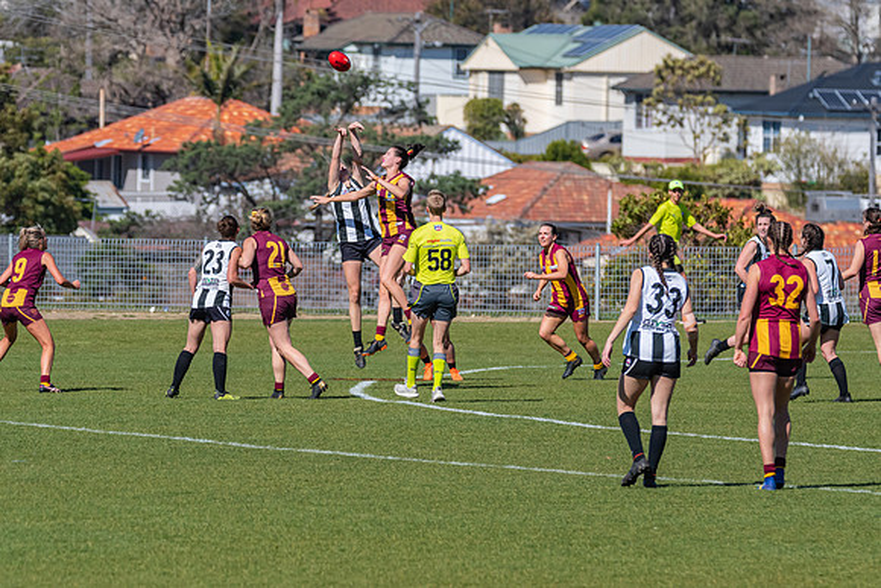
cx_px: 440
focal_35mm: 483
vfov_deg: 2.8
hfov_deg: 4.3
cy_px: 294
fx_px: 11829
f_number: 8
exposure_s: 1/5000
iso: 800
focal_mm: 320
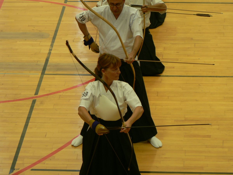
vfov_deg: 6.9
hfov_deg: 9.2
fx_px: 1454
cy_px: 88
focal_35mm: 216
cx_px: 116
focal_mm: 35.9
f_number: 3.3
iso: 80
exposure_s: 1/30
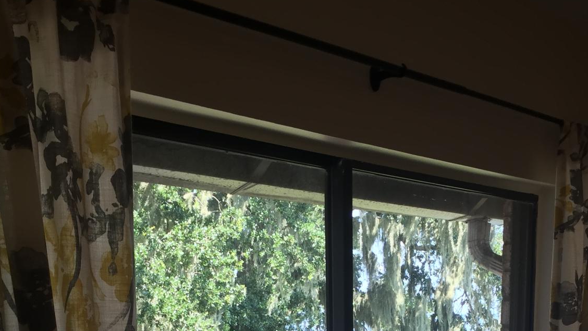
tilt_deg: -9.6
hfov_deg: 37.2
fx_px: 873
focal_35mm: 56
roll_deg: +0.7
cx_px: 329
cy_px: 498
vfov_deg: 18.9
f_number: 2.2
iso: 32
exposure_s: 1/120
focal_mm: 4.15
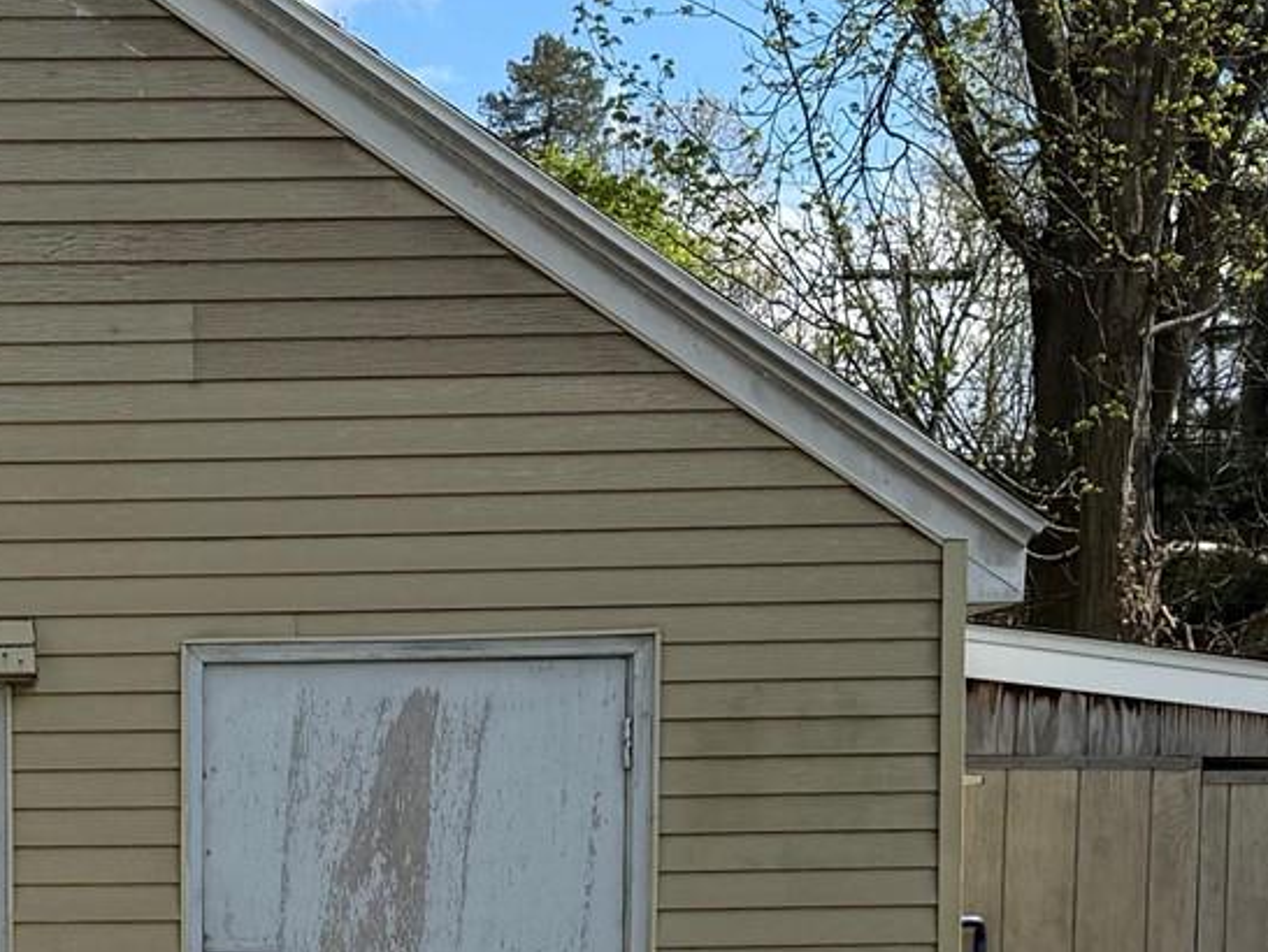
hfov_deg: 20.7
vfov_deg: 15.8
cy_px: 1161
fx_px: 3298
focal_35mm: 90
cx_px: -128
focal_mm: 6.76
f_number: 1.78
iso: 80
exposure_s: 1/3953
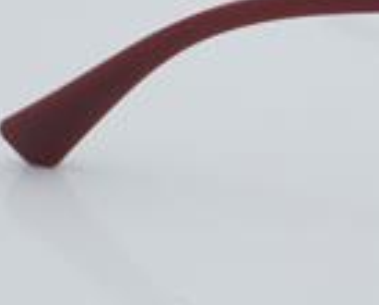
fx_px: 2303
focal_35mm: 205
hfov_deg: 9.2
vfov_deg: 7.5
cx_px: 528
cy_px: -55
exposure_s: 1/4
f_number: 32
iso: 100
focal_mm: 50
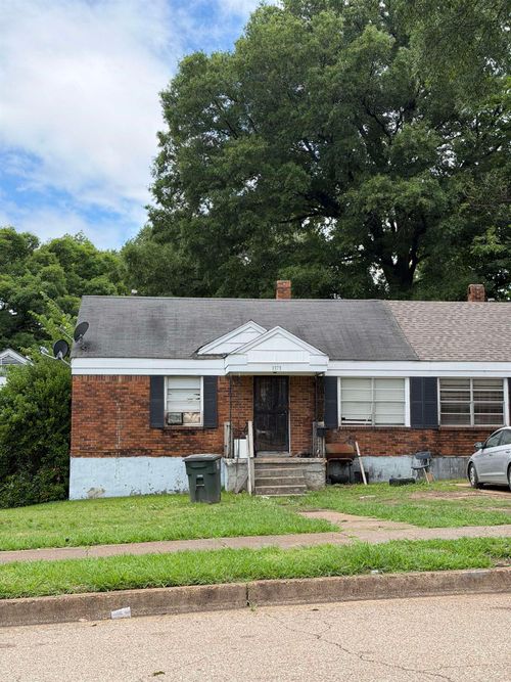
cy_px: 341
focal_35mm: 48
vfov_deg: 39.7
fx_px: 945
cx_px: 256
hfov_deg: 30.3
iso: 100
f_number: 1.78
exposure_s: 1/2342
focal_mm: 6.76
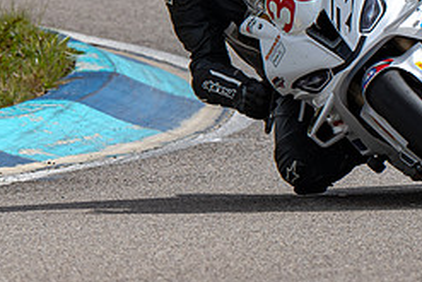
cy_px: 94
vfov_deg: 1.3
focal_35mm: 1070
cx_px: 363
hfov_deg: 1.9
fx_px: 12550
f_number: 6.3
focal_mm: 280
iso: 110
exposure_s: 1/1250
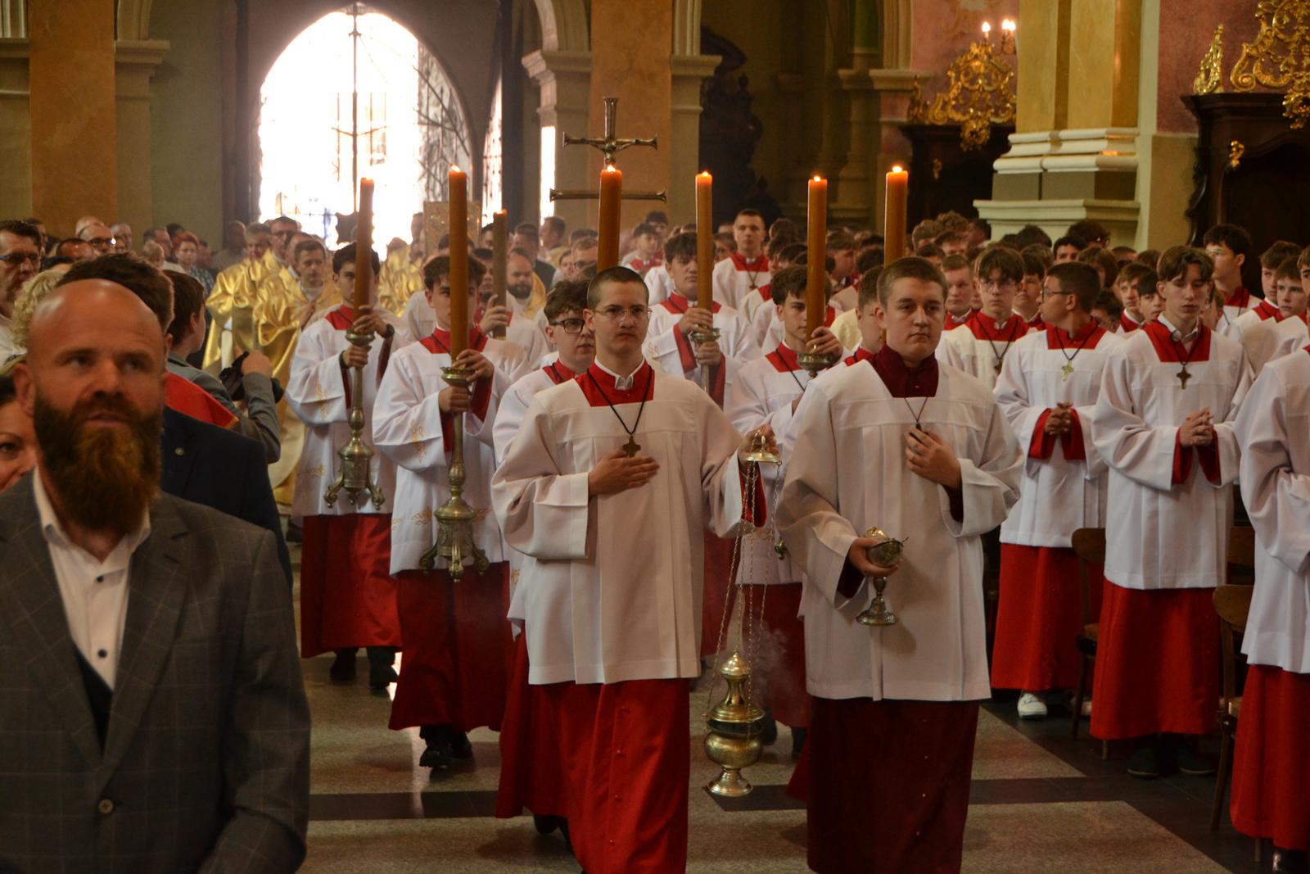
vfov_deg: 18.9
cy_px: 437
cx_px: 655
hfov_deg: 28.1
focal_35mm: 72
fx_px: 2620
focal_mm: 48
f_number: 4.5
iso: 1000
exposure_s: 1/60
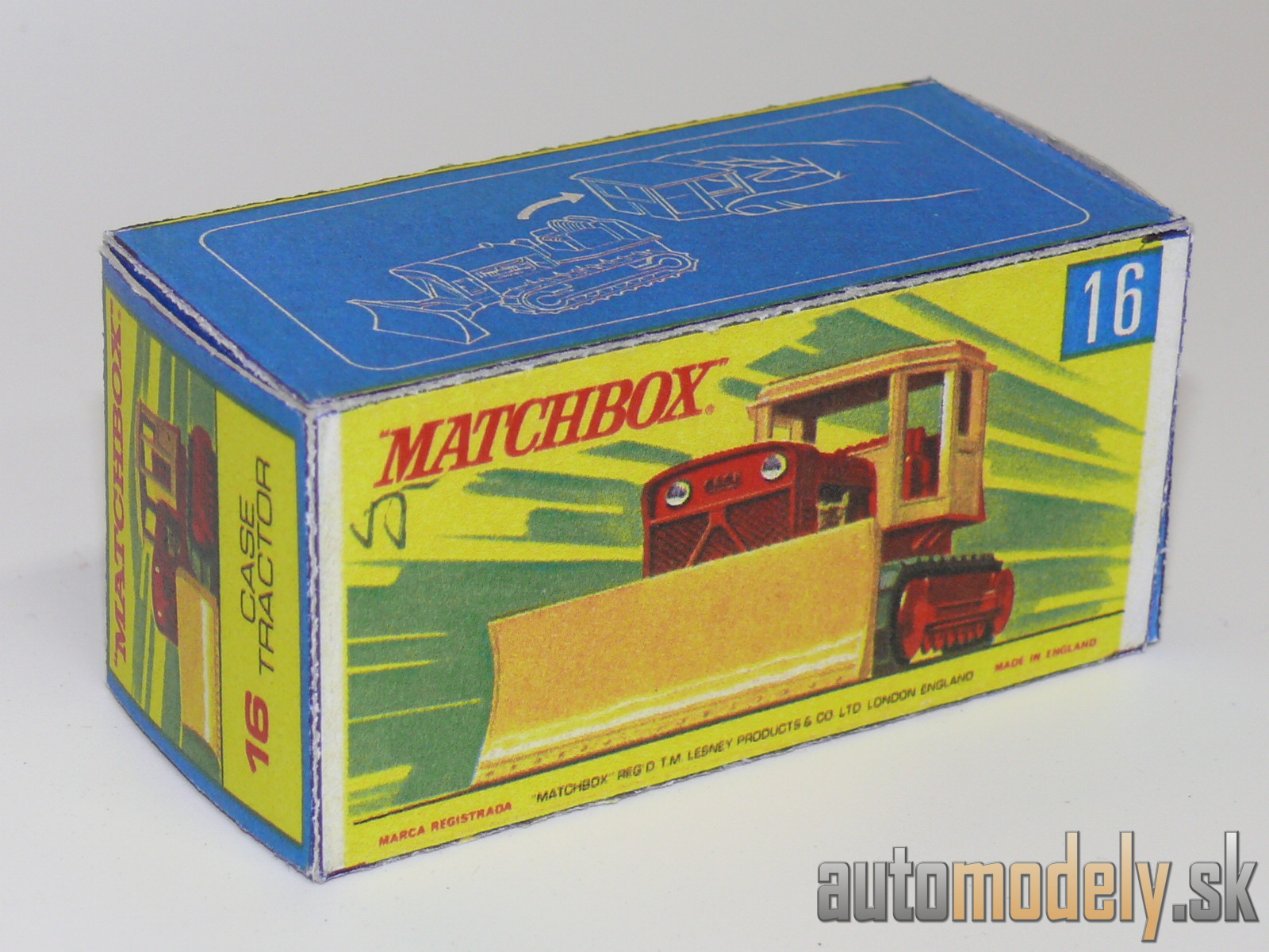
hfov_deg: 17.9
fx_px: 4033
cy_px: 476
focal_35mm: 110
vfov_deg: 13.5
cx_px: 634
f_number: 4
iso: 100
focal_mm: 14
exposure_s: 1/30
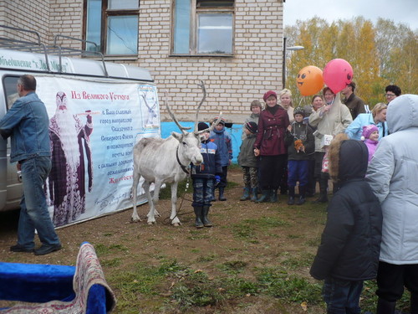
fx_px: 447
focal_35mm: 37
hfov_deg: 50.1
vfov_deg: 38.7
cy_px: 157
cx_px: 209
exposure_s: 1/200
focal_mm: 6.1
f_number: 2.8
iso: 100
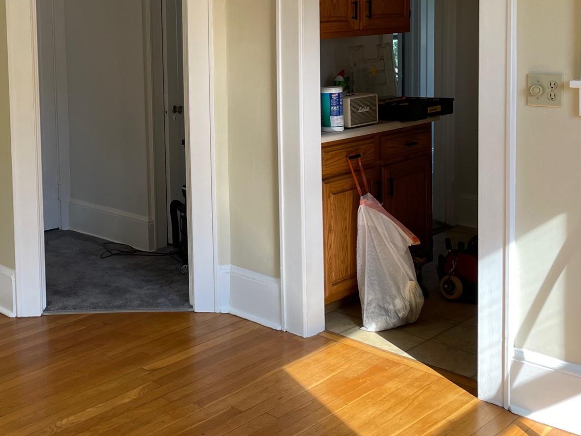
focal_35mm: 47
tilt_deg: -5.4
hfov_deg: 38.5
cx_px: 93
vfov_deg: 30.2
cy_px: 94
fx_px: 789
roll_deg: +1.7
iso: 32
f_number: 1.6
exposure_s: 1/127
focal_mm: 4.2
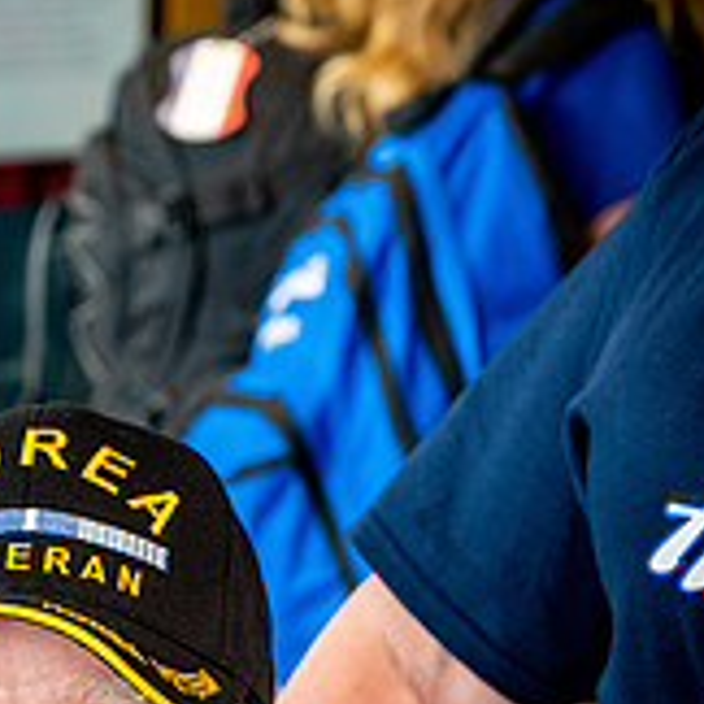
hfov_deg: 7.6
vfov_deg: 7.6
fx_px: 5269
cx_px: 93
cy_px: 726
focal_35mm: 229
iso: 2200
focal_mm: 97
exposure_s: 1/80
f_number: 6.3
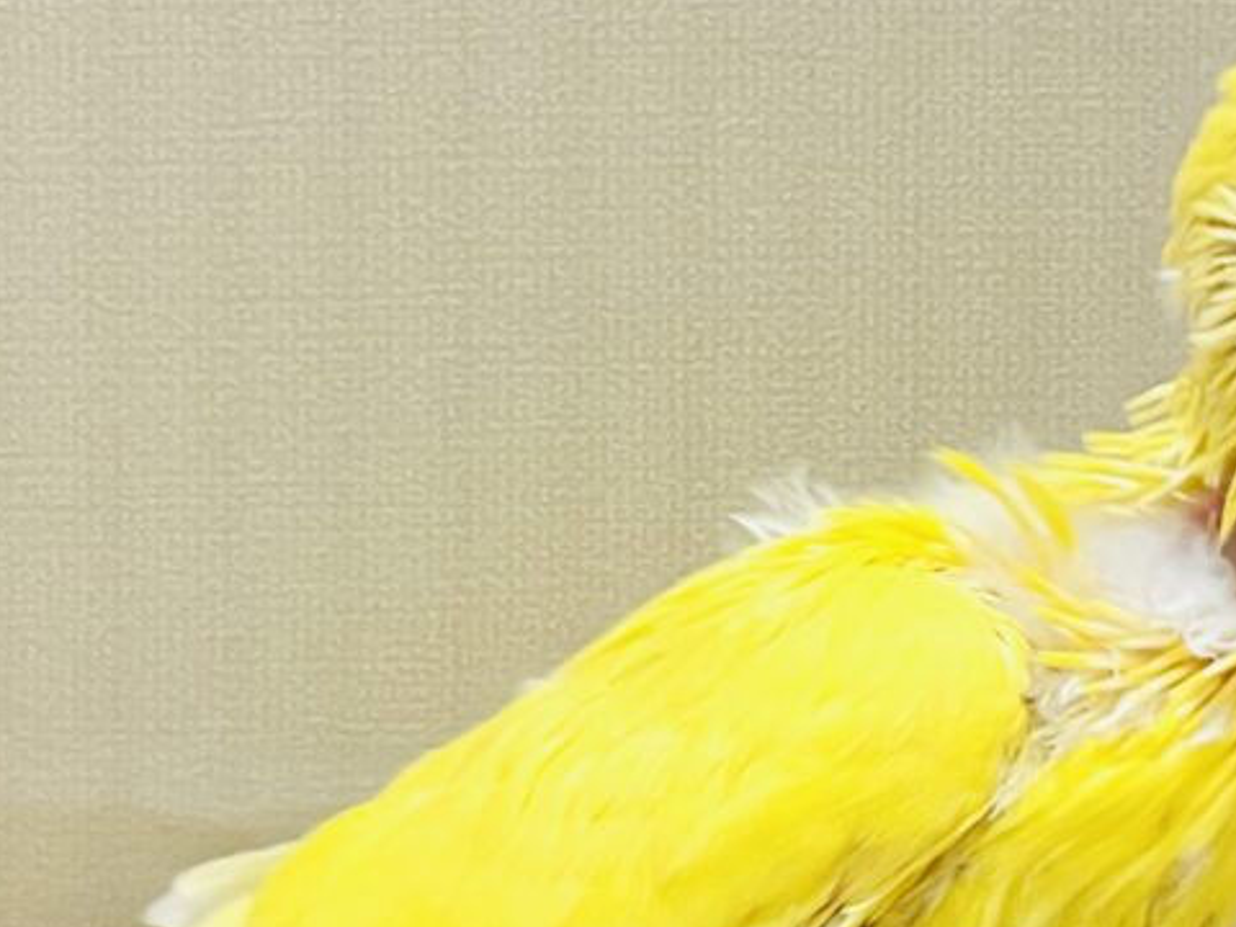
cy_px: 633
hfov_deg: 15.1
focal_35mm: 130
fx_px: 4642
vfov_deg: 11.4
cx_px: 811
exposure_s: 1/99
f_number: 2
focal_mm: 6
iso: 64
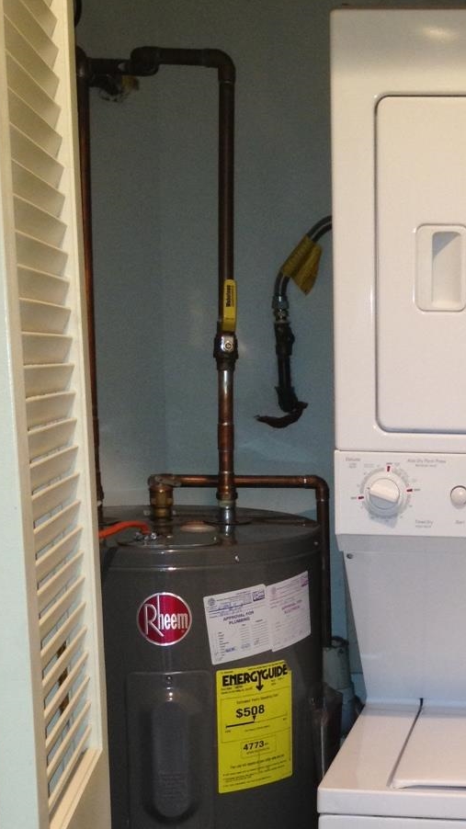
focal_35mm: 69
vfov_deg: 29.9
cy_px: 653
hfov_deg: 17.1
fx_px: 1517
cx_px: 463
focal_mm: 4.28
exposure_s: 1/20
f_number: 2.4
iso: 125
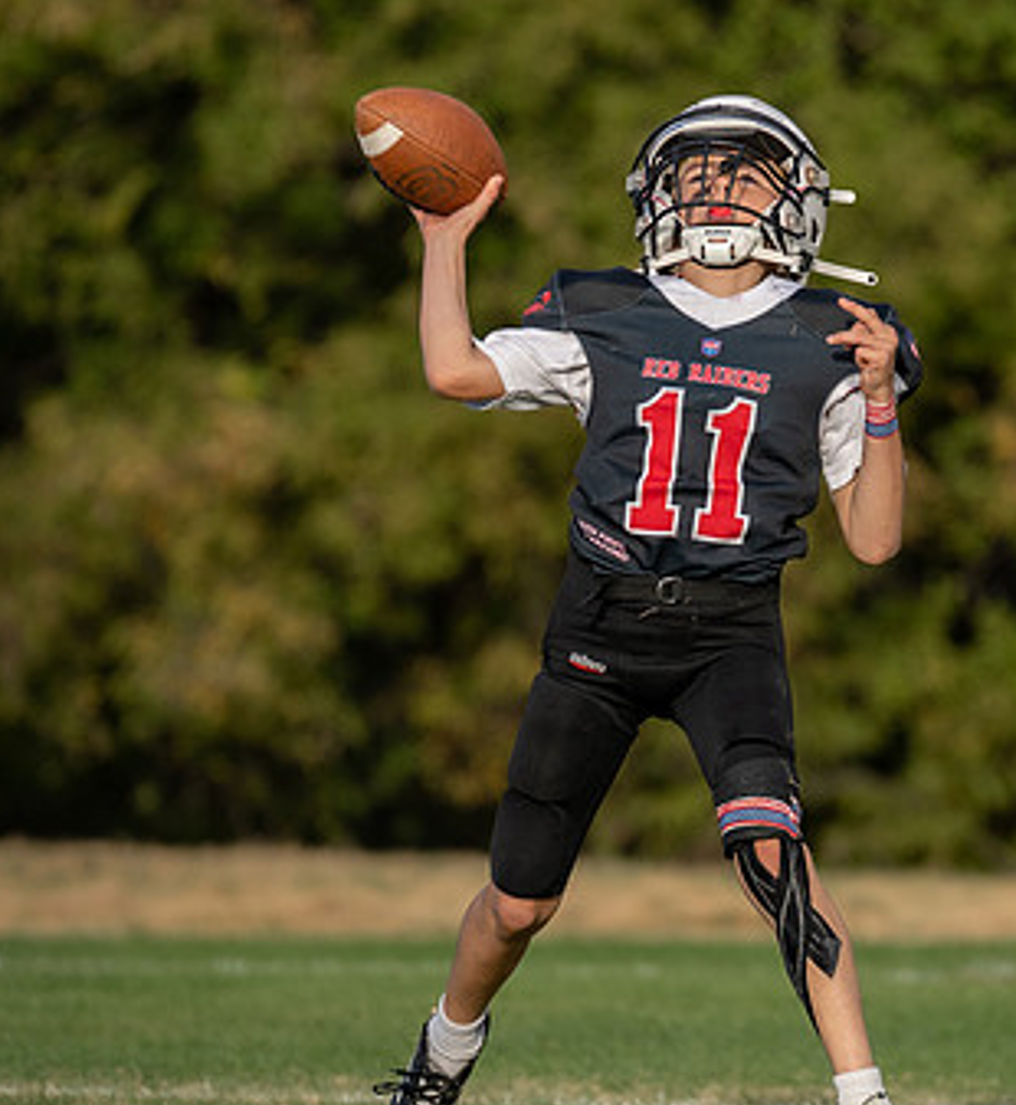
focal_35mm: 636
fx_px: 22058
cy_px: 636
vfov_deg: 2.9
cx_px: 764
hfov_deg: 2.6
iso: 100
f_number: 2.8
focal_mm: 200
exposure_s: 1/1250
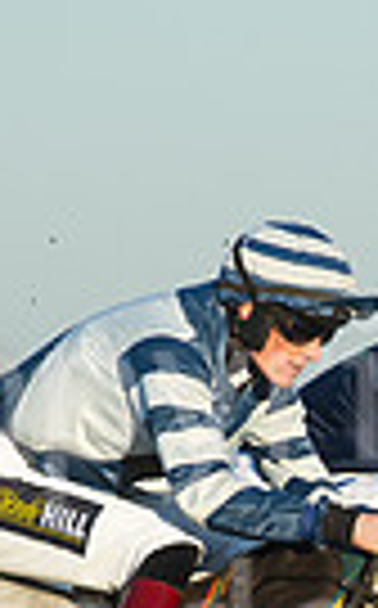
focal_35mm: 1316
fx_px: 21761
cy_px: 680
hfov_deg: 1.0
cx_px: 414
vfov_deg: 1.6
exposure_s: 1/4000
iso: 800
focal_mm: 300
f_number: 6.3
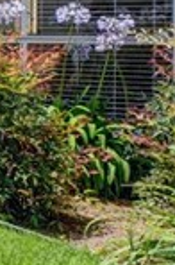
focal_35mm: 104
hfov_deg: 8.5
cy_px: 30
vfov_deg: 19.4
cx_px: -482
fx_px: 762
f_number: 9
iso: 400
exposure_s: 1/250
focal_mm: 10
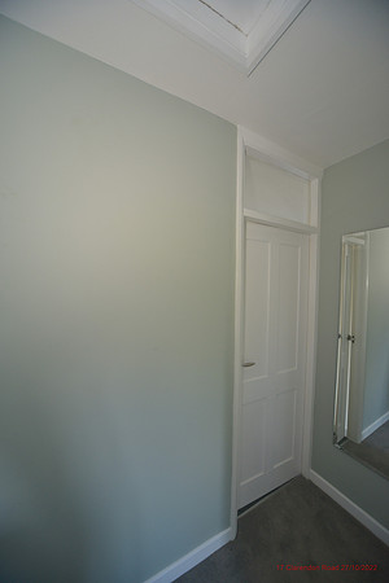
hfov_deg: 90.0
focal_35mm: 12
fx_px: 194
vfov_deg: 112.6
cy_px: 292
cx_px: 194
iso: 1000
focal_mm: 12
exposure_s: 1/50
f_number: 5.6
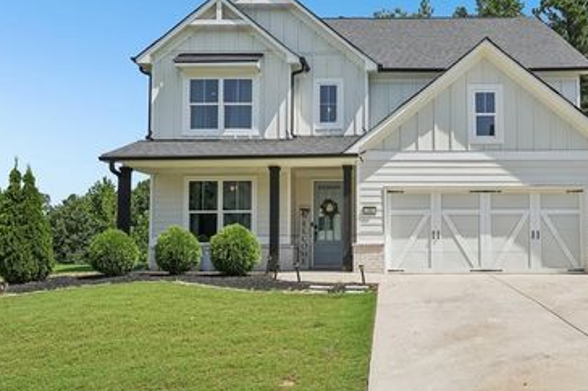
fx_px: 539
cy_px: 204
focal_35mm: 33
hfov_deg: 56.3
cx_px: 383
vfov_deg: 39.9
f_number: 8
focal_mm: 24
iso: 800
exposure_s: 1/2500
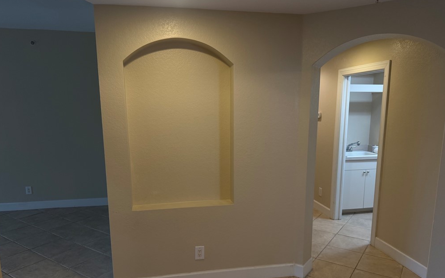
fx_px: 315
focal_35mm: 26
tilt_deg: -11.1
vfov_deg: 47.3
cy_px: 166
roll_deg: +0.4
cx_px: 222
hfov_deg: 70.4
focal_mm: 6.76
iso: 200
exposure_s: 1/120
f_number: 1.78
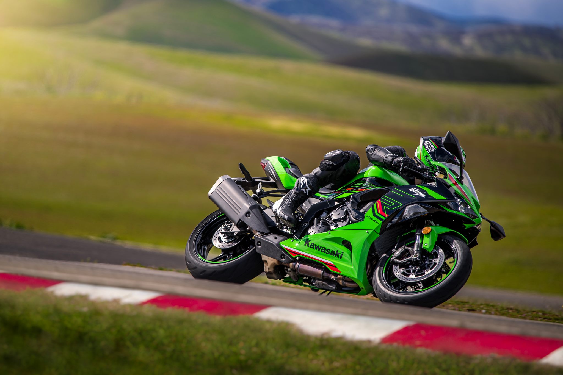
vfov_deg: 4.6
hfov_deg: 6.9
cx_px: 282
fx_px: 4691
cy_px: 188
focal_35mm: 300
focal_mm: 300
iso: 64
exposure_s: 1/640
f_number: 4
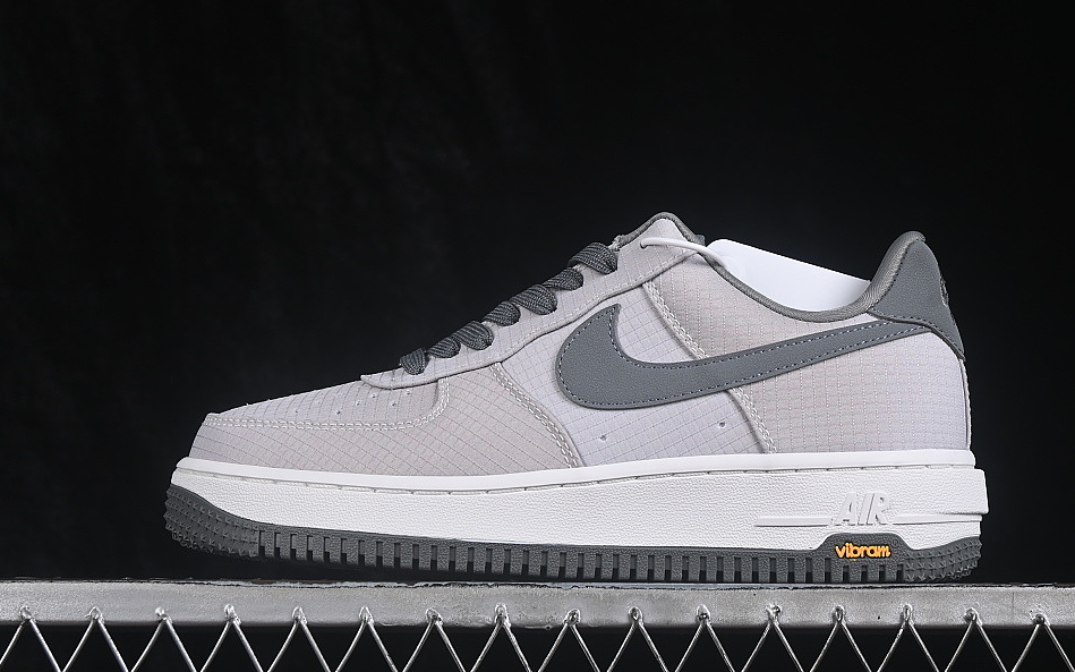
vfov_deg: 15.0
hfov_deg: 23.8
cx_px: 591
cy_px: 329
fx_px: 2549
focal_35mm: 87
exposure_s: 1/80
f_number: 8
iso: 160
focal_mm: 50
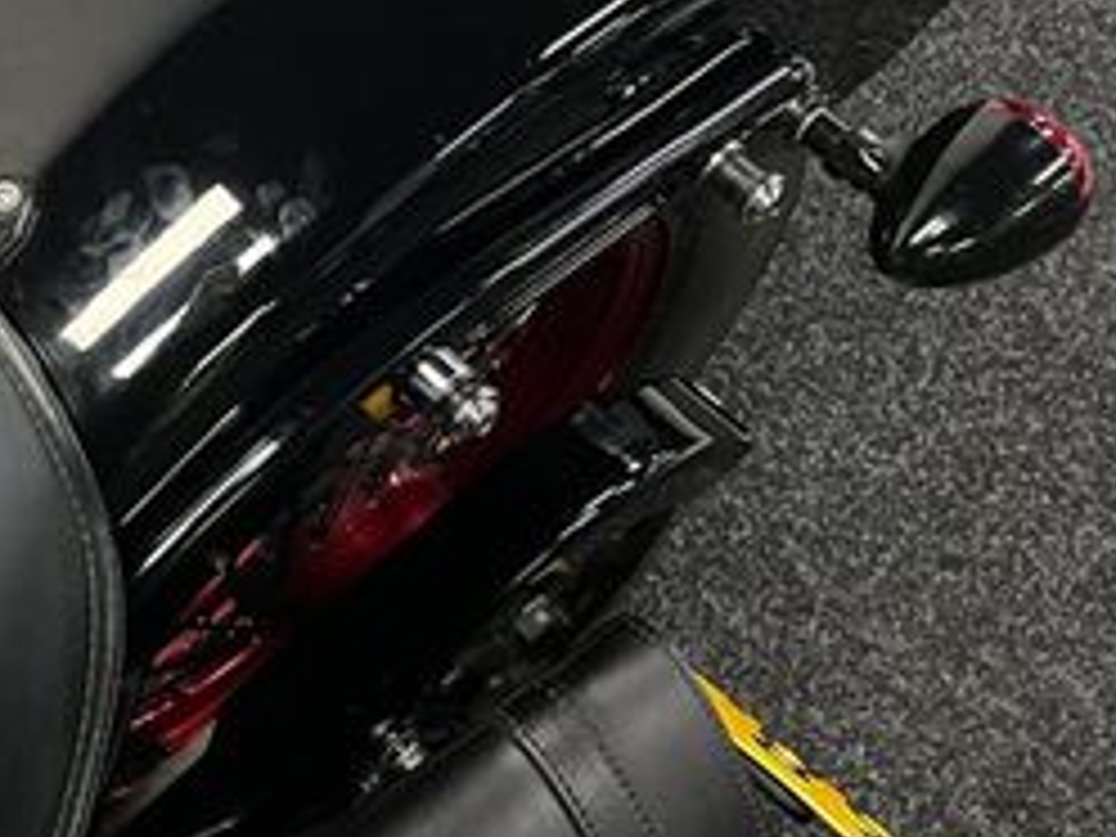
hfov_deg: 27.0
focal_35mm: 67
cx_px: -50
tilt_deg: -47.2
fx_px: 2160
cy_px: 216
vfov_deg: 21.8
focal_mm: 5.1
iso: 125
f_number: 1.6
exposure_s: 1/50
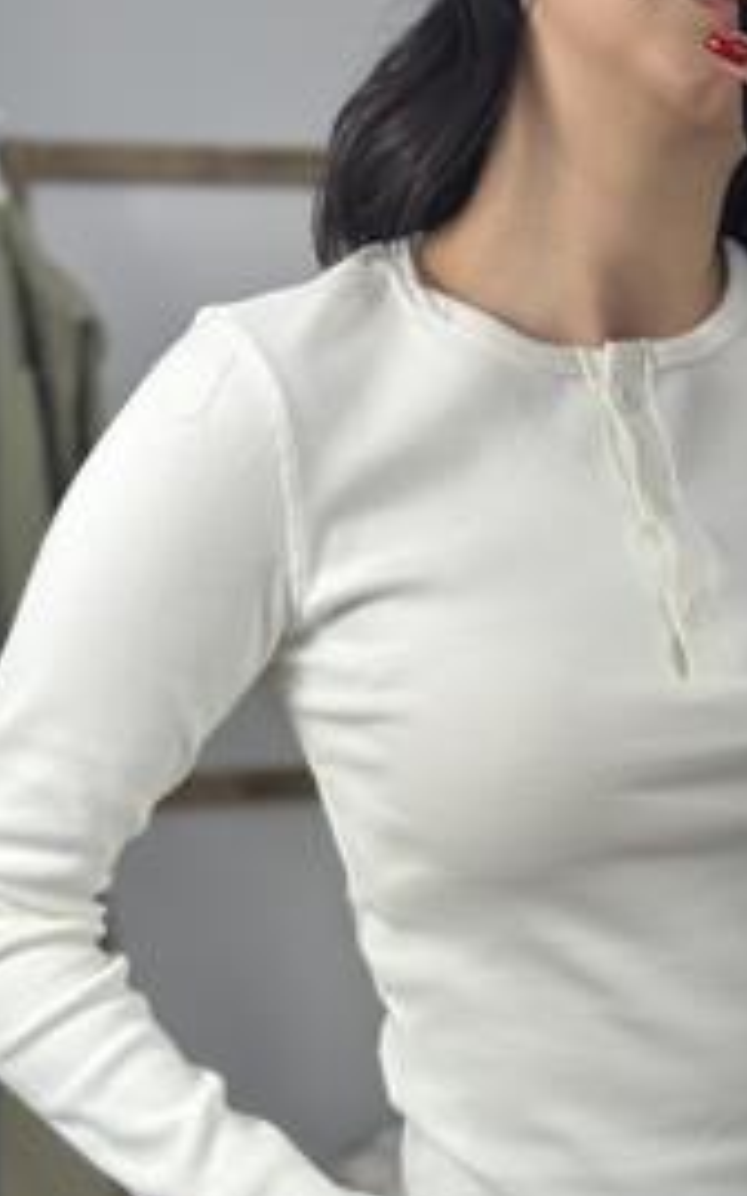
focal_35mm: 78
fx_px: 2542
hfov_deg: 16.6
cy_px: 829
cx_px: 600
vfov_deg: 26.3
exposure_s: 1/235
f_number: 1.78
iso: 80
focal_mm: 6.86
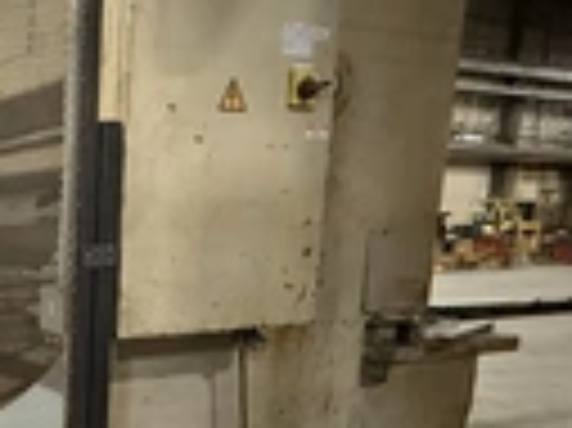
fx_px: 726
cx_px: -81
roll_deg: +0.7
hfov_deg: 35.6
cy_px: 347
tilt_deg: -9.6
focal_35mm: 44
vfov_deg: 31.9
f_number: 2.2
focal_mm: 2.22
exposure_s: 1/30
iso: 1600
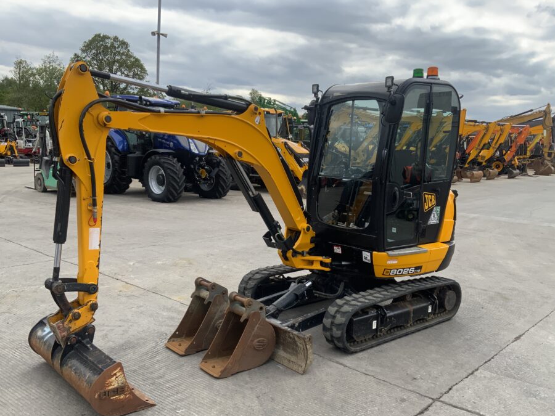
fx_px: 529
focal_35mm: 33
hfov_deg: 55.3
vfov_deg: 42.9
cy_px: 235
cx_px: 286
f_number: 1.8
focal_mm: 3
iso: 16
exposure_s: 1/929
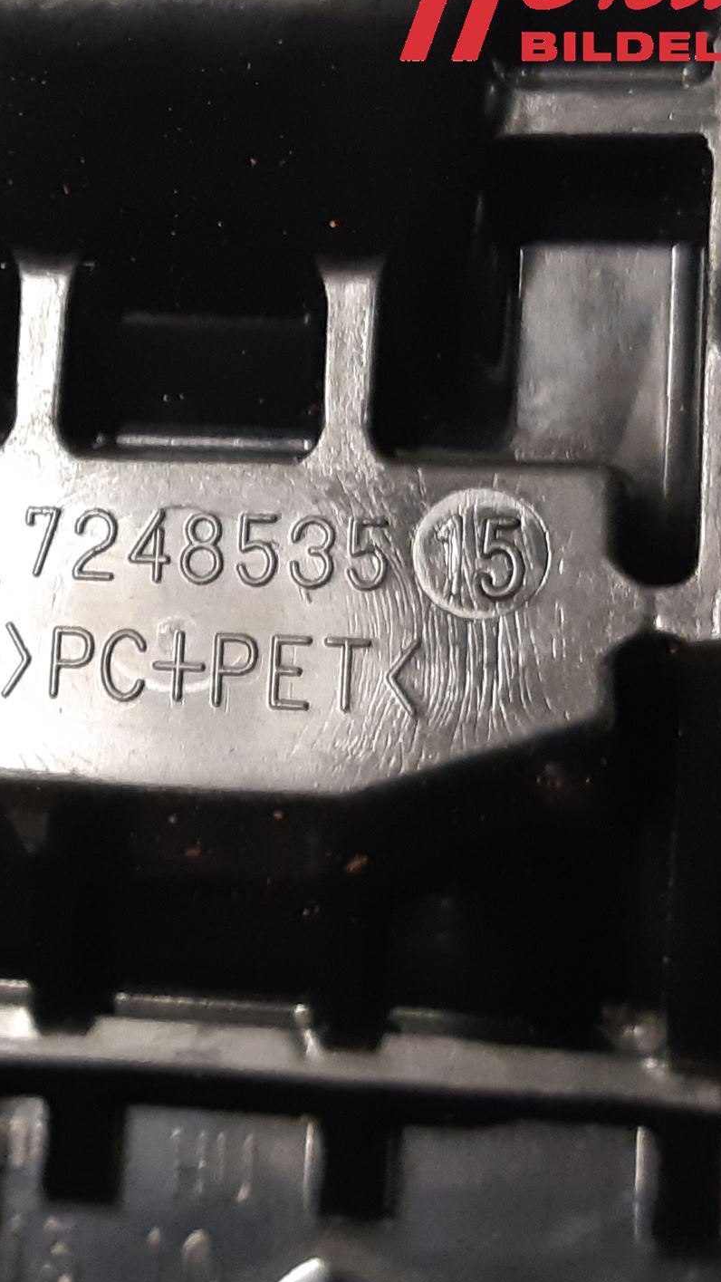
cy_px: 603
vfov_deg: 49.4
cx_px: 28
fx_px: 1393
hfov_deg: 27.6
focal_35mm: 41
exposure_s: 1/33
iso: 250
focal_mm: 3.93
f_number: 1.7
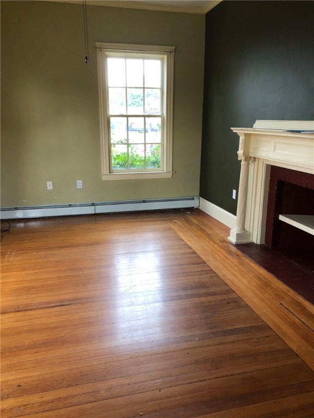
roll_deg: -1.4
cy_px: 209
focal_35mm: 28
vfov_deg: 63.4
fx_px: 339
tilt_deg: -13.7
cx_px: 157
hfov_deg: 49.7
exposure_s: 1/15
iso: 40
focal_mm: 3.99
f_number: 1.8
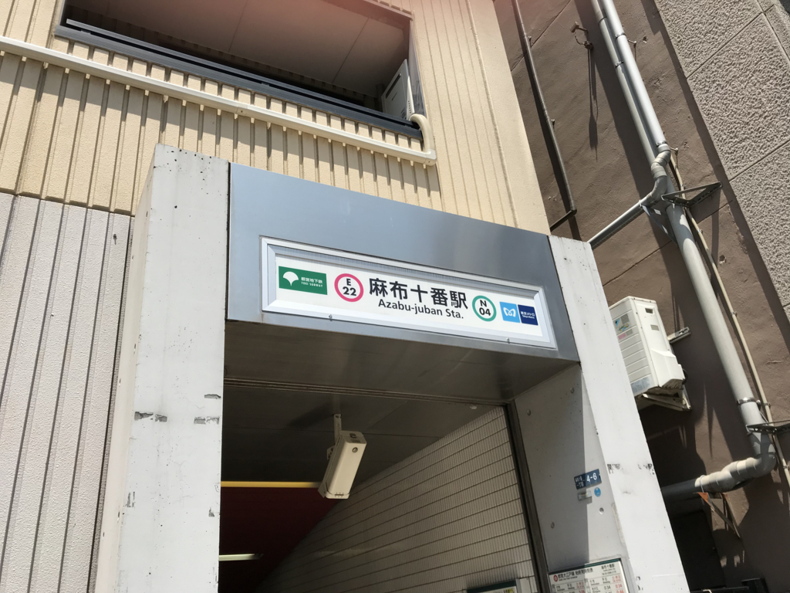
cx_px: 395
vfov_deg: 49.7
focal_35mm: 28
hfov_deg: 63.4
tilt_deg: +29.6
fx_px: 639
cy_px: 296
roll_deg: +6.3
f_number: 1.8
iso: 20
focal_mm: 3.99
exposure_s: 1/1773
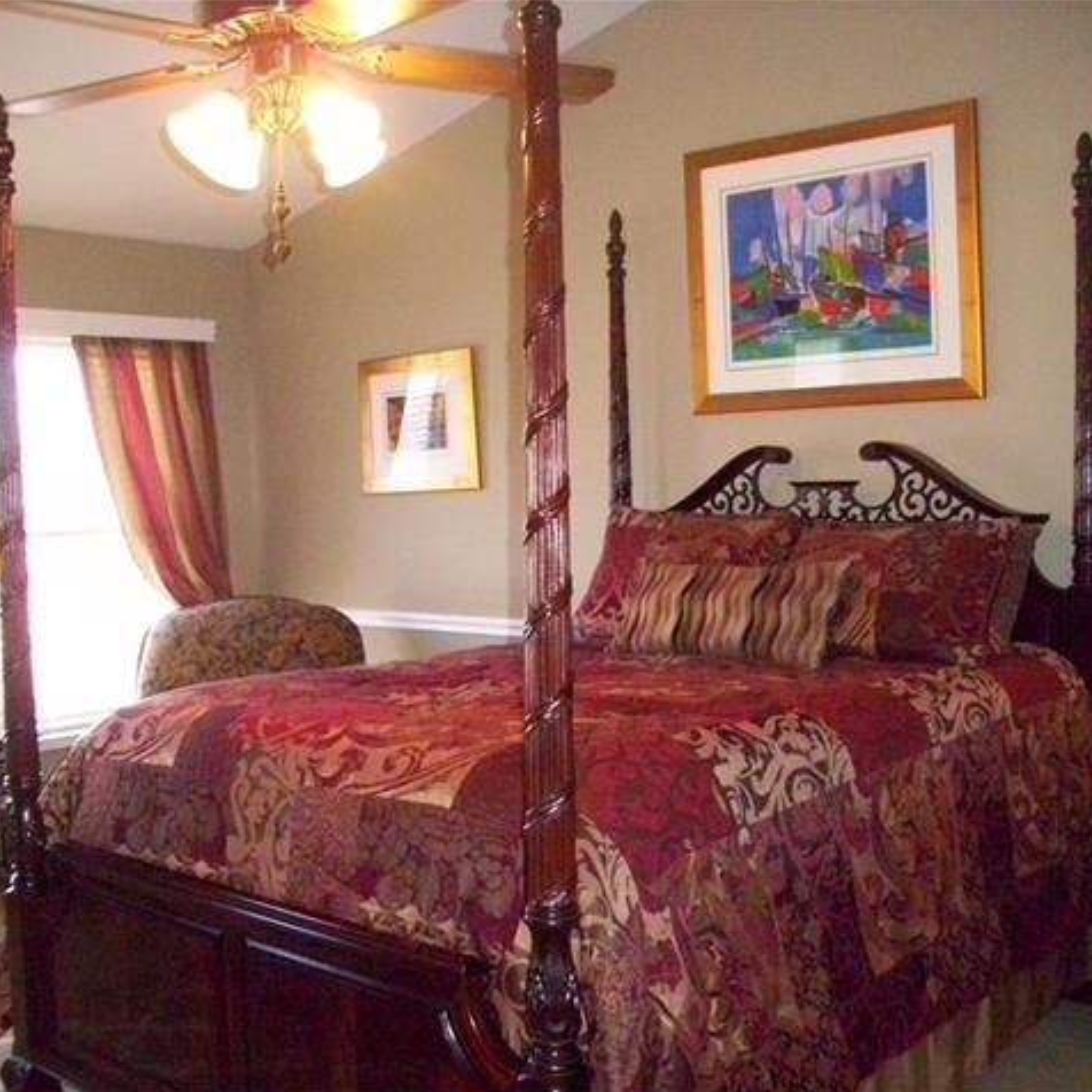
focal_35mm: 38
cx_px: 486
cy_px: 548
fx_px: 1356
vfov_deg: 43.9
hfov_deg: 43.8
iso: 640
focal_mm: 5.7
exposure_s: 1/40
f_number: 2.9
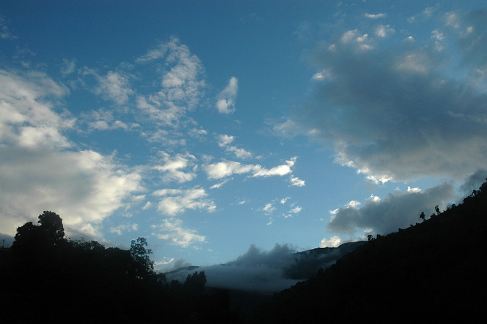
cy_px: 162
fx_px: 486
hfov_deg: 53.2
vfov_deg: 36.8
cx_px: 244
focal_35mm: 36
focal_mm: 24
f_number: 11
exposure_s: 1/320
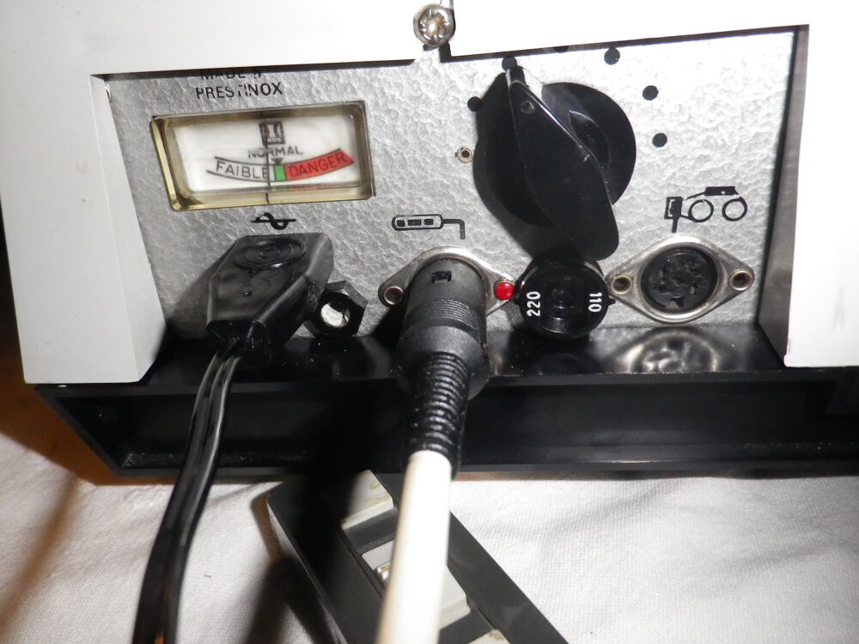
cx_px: 430
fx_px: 720
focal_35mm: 29
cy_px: 322
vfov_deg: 48.2
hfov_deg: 61.7
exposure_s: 1/50
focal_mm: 5.2
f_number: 7.4
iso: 400
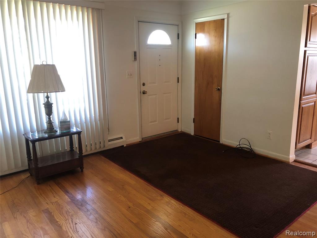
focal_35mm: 28
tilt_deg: -12.8
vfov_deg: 49.7
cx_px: 158
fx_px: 256
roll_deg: +0.4
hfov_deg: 63.4
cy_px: 119
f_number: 1.8
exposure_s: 1/15
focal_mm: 3.99
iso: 50
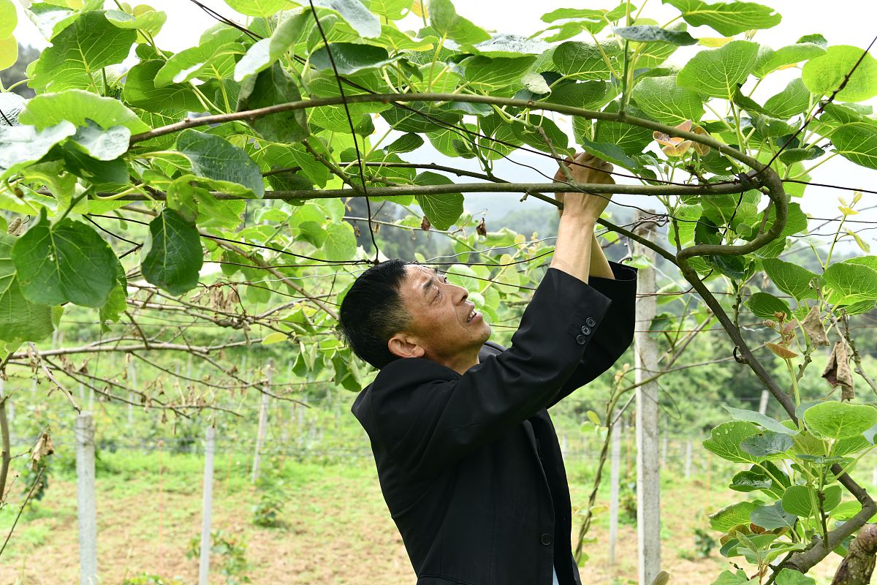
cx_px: 438
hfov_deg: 39.6
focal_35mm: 50
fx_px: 1218
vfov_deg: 27.0
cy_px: 292
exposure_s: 1/200
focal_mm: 50
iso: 160
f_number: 7.1
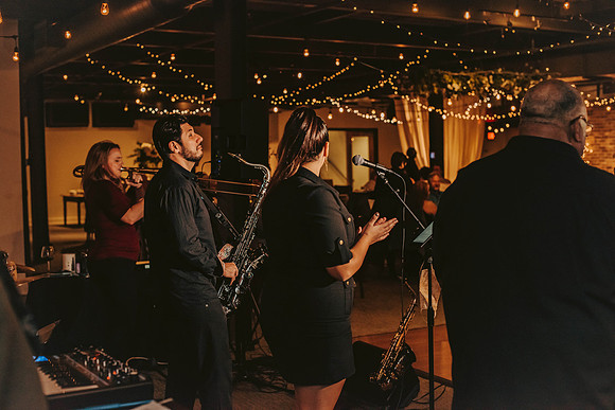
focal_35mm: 50
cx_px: 308
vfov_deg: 27.0
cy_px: 205
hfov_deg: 39.6
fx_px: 854
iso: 2000
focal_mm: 50
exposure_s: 1/200
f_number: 3.2
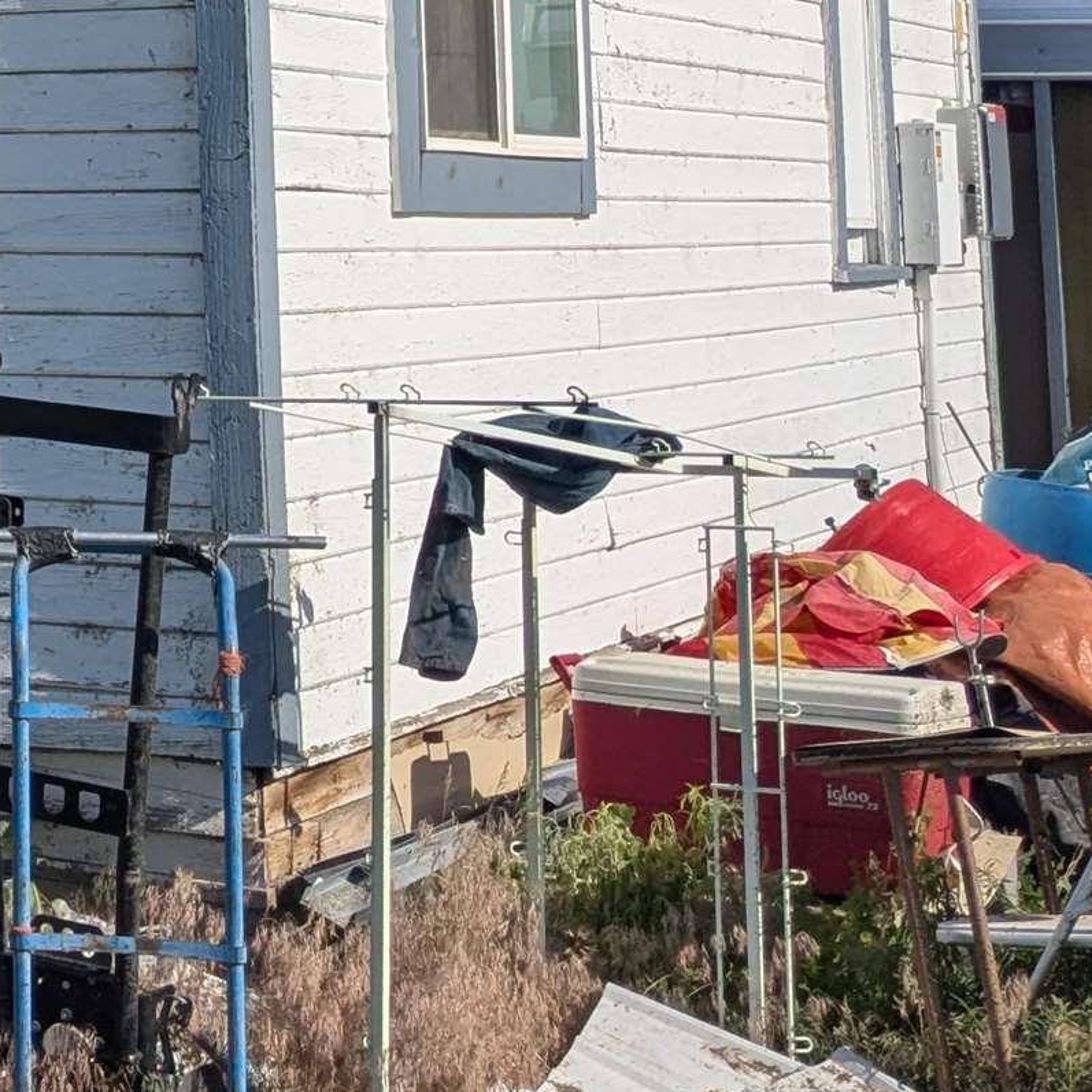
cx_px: -692
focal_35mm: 92
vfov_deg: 18.1
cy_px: -164
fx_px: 3284
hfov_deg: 16.6
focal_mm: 4.38
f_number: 1.73
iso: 62
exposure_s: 1/5848
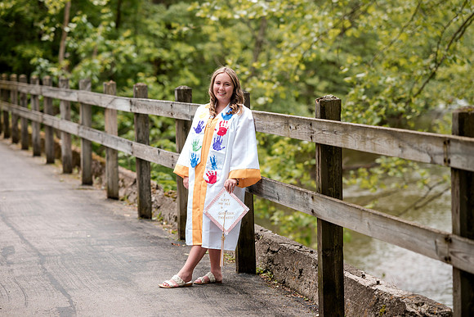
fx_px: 1203
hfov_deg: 22.3
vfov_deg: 15.0
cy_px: 154
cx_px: 237
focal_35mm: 91
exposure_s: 1/250
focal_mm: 85
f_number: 2.2
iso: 50
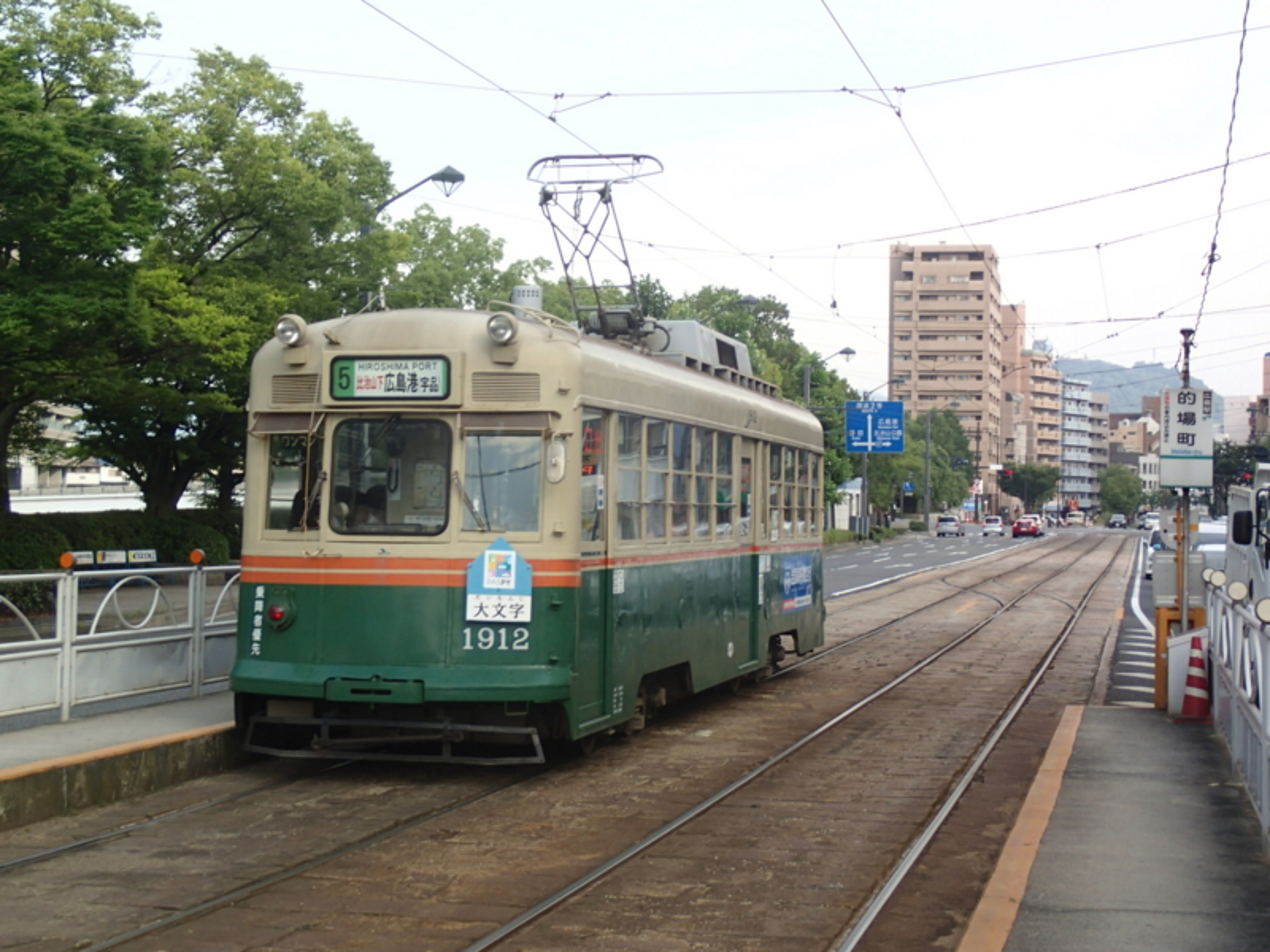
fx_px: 2091
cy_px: 476
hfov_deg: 33.8
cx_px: 635
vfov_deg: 25.7
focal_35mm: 57
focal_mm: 10.29
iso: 100
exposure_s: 1/160
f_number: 5
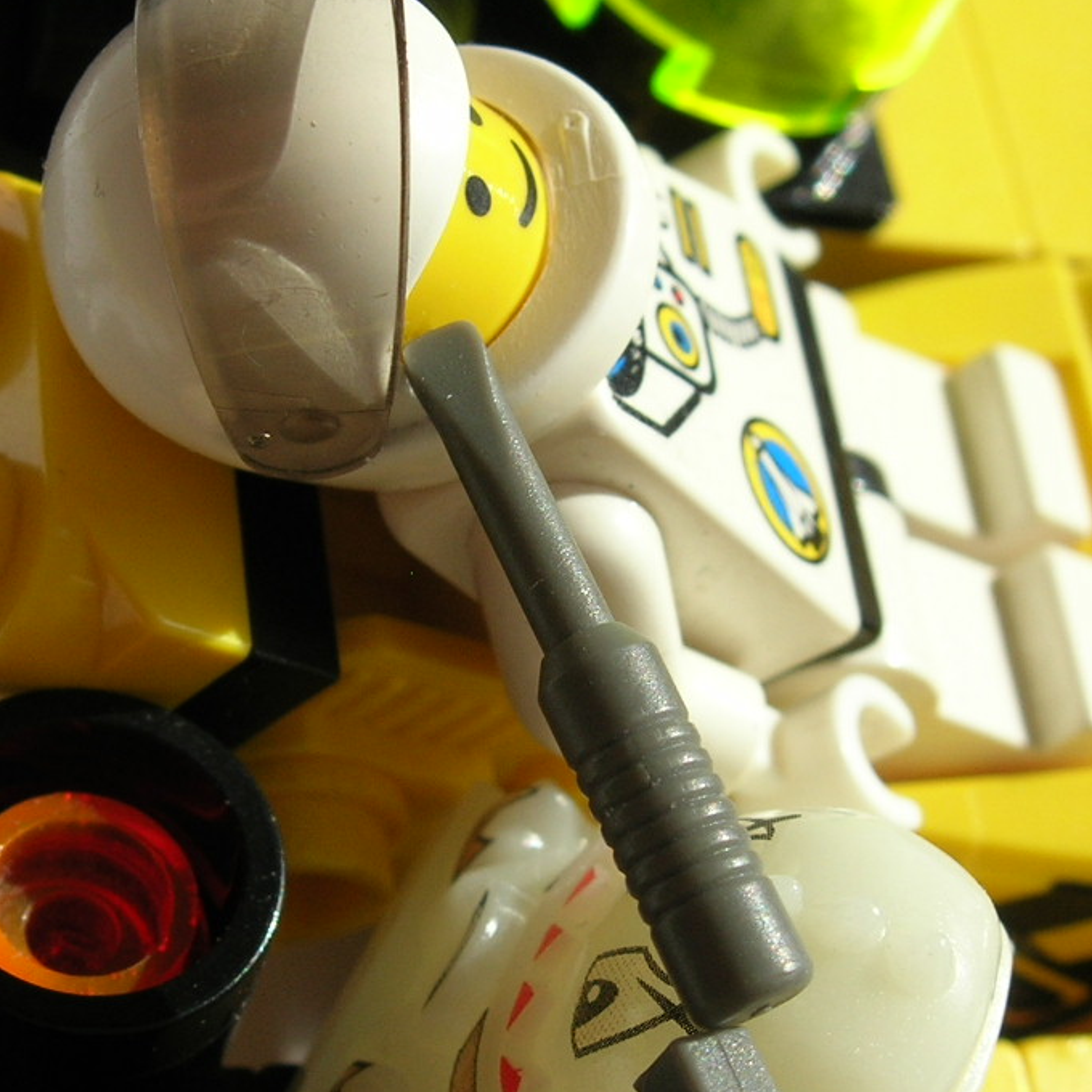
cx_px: 487
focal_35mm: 79
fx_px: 2820
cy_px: 737
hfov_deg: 21.9
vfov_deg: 21.8
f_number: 4.8
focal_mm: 7.8
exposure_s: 1/397
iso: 64
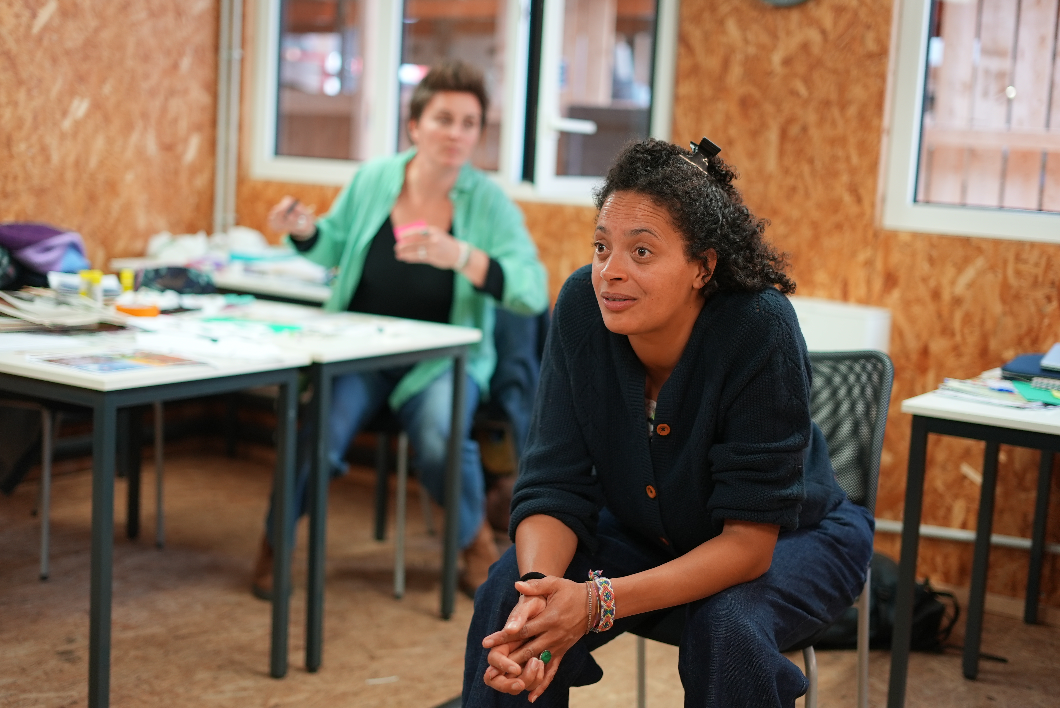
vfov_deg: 27.0
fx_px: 1473
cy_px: 354
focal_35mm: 50
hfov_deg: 39.6
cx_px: 530
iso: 500
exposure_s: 1/200
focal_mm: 50
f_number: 1.8
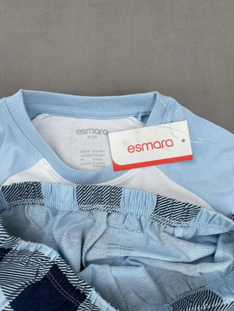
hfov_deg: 54.9
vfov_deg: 69.4
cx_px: 117
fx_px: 225
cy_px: 156
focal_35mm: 25
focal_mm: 5.1
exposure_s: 1/121
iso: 32
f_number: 1.6
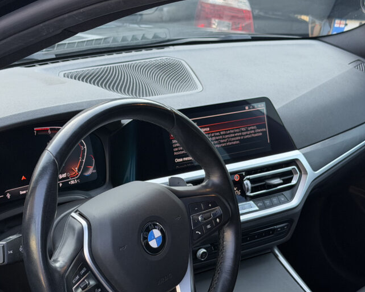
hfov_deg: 25.4
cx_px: 150
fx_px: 810
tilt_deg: -25.1
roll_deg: -2.9
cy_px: 215
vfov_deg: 20.3
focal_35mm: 75
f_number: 1.78
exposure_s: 1/122
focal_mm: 6.76
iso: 80
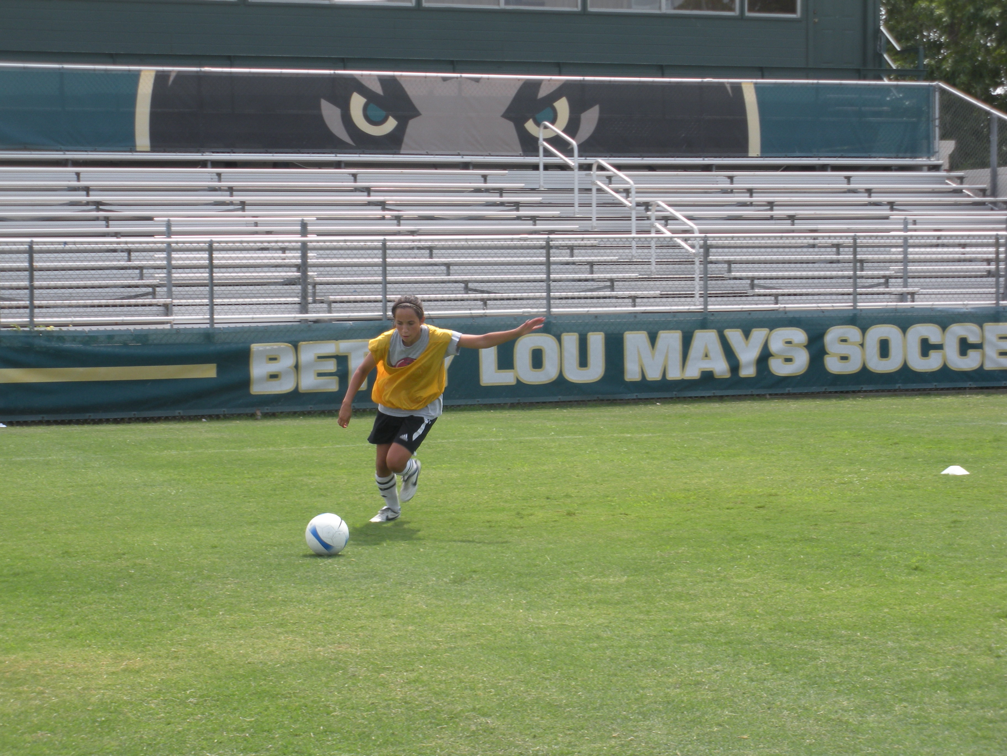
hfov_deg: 24.1
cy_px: 378
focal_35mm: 81
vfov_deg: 18.2
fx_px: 2356
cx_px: 504
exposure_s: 1/150
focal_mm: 14.2
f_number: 4.8
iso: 64
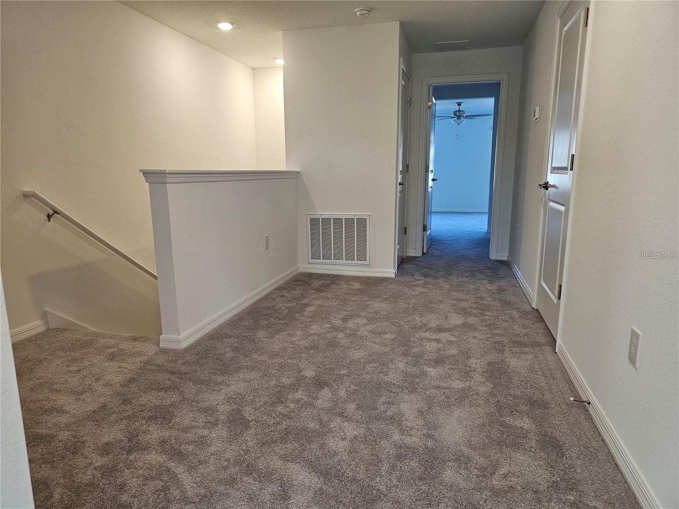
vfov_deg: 58.9
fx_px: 451
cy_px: 254
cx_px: 340
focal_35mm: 23
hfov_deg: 73.9
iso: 160
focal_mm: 6.3
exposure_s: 1/120
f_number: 1.7
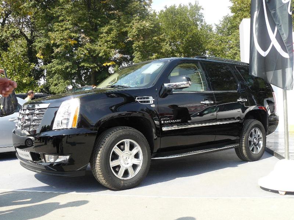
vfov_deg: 39.7
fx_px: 306
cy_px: 110
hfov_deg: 51.4
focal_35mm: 36
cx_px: 147
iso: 100
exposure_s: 1/200
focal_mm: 6
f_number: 4.5
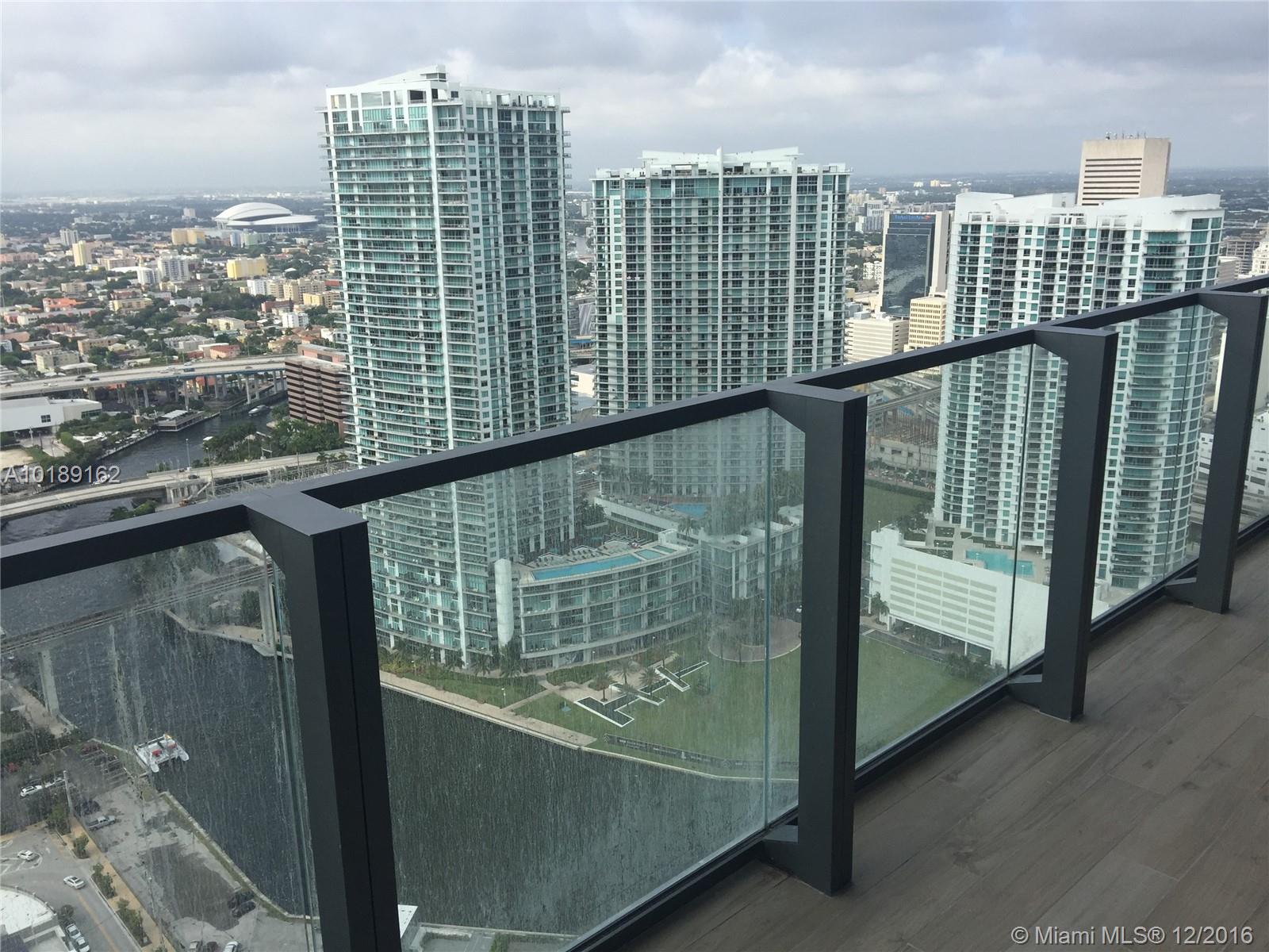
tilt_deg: -14.9
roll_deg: +0.0
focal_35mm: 29
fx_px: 1063
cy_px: 476
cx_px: 634
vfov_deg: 48.2
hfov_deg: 61.7
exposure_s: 1/2083
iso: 32
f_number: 2.2
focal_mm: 4.15
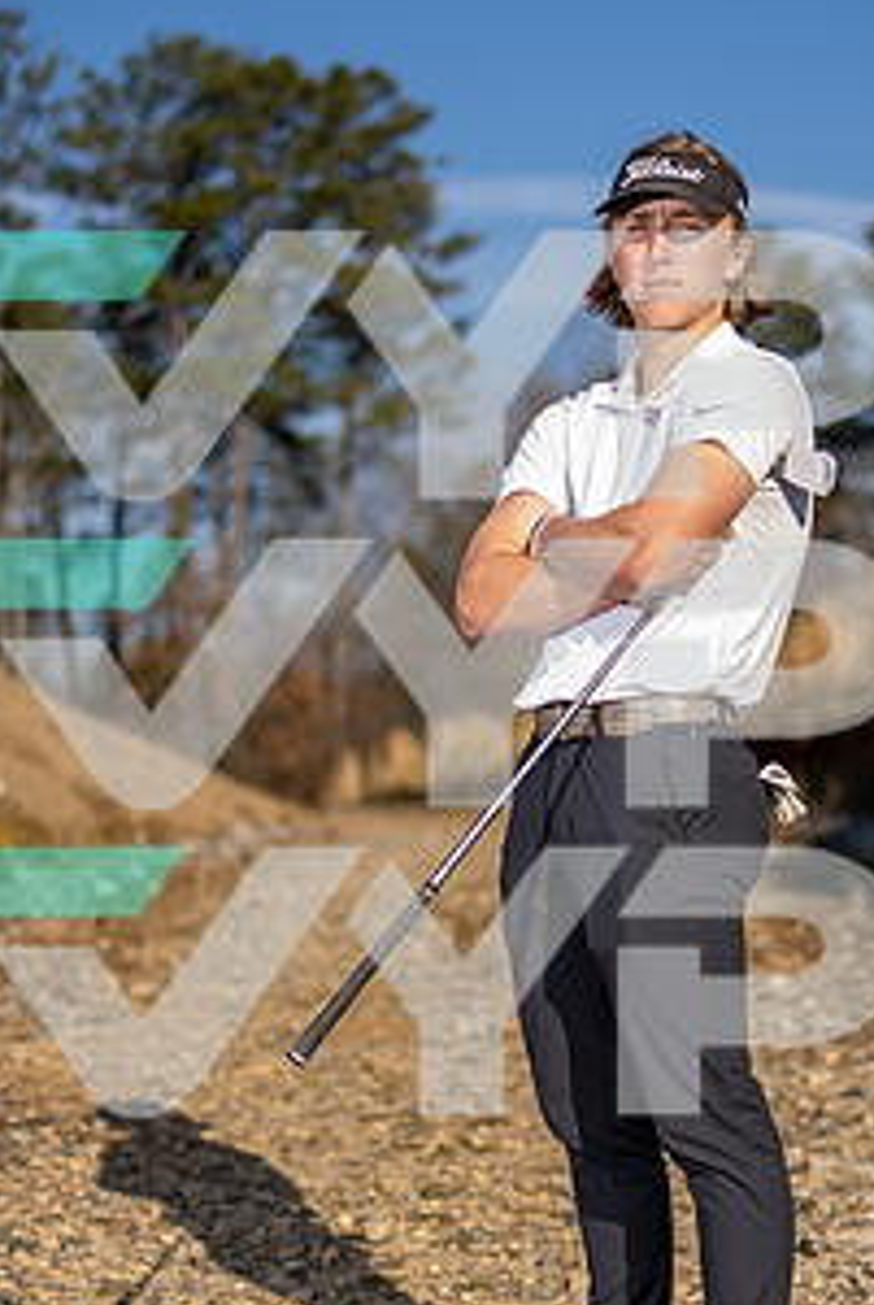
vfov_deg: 27.0
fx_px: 2722
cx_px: 576
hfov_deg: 18.2
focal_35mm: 75
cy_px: 674
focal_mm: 50
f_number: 1.8
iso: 64
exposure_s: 1/5000
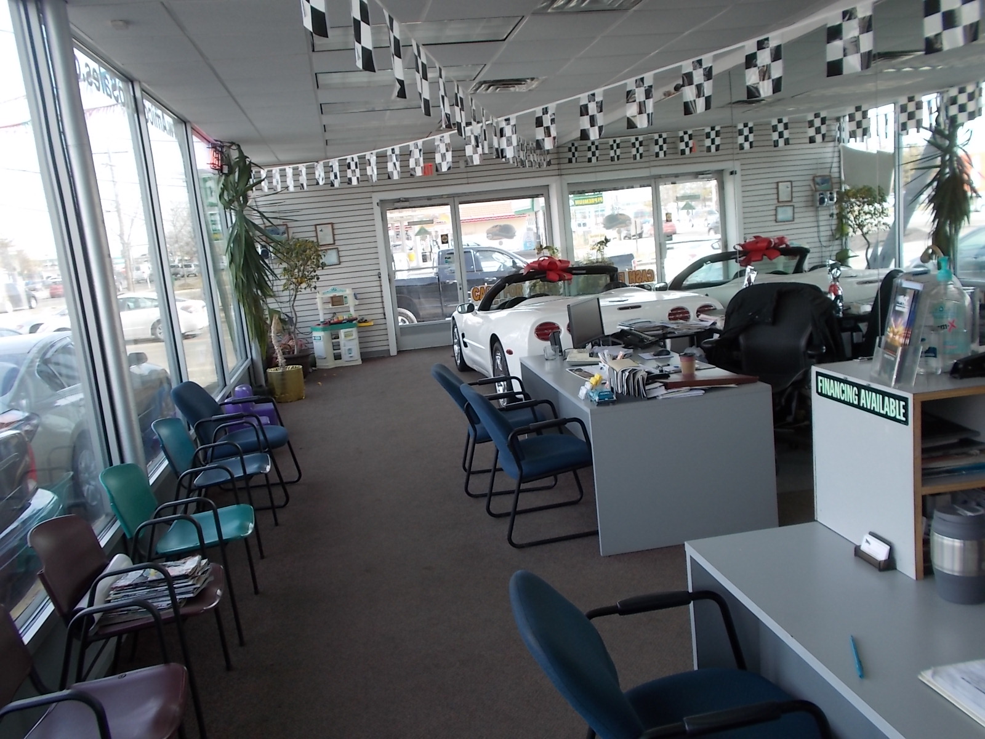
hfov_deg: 60.0
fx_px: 854
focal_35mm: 30
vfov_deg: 46.8
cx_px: 492
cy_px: 370
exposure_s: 1/80
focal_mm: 5.3
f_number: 3.4
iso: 80
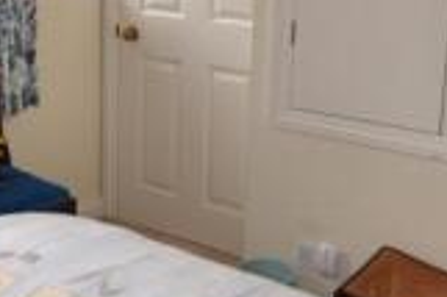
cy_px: 49
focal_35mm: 61
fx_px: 757
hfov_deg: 31.9
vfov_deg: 21.9
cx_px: 79
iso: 400
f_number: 4.5
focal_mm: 10
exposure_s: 1/80
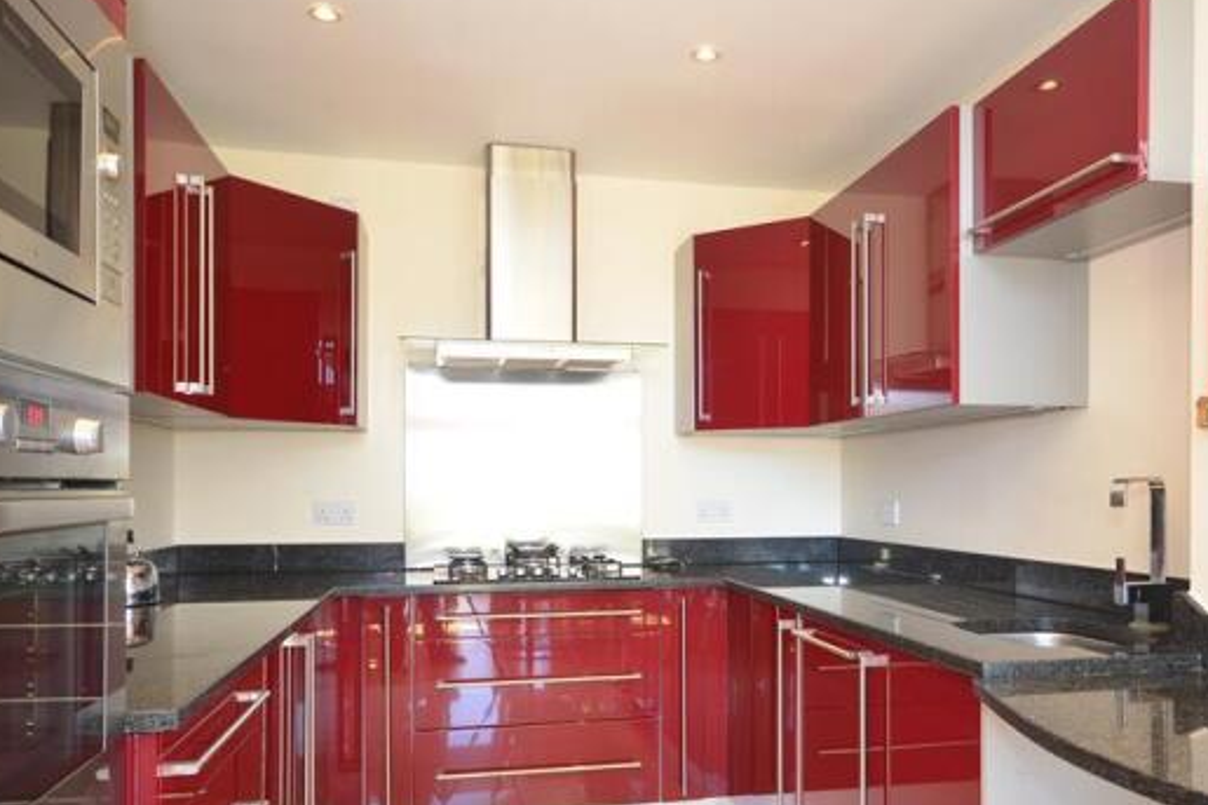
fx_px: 961
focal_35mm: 29
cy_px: 478
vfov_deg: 45.2
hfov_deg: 64.1
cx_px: 678
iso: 400
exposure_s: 1/10
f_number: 5.6
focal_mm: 15
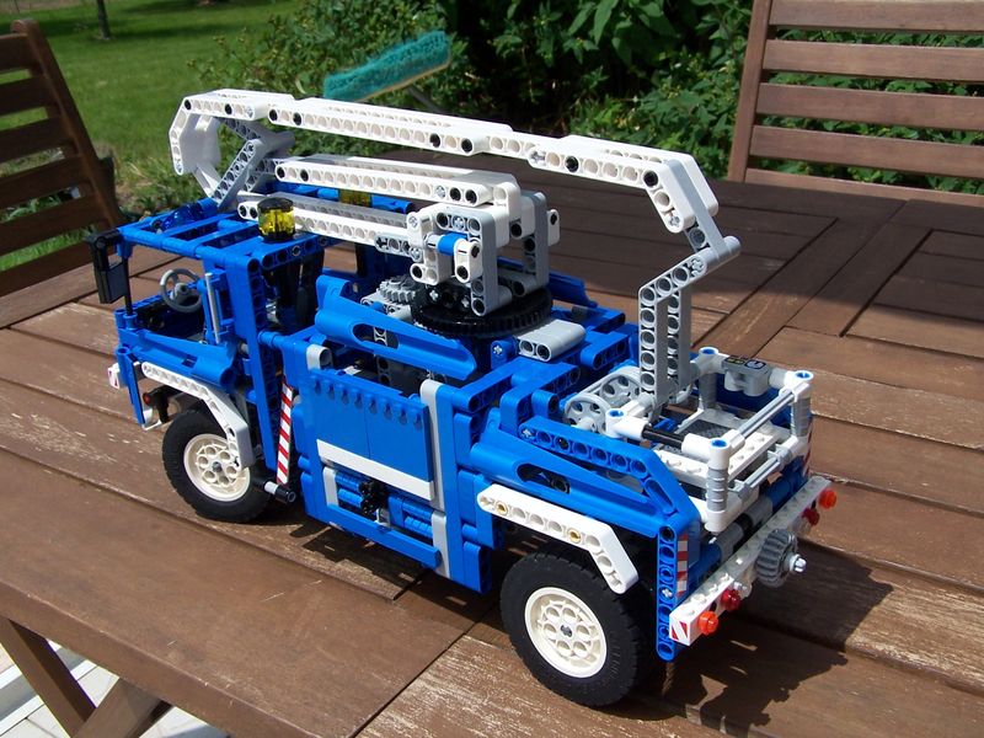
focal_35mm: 38
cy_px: 369
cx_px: 492
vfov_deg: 37.7
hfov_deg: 49.0
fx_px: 1080
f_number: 5.6
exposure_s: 1/750
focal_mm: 6.3
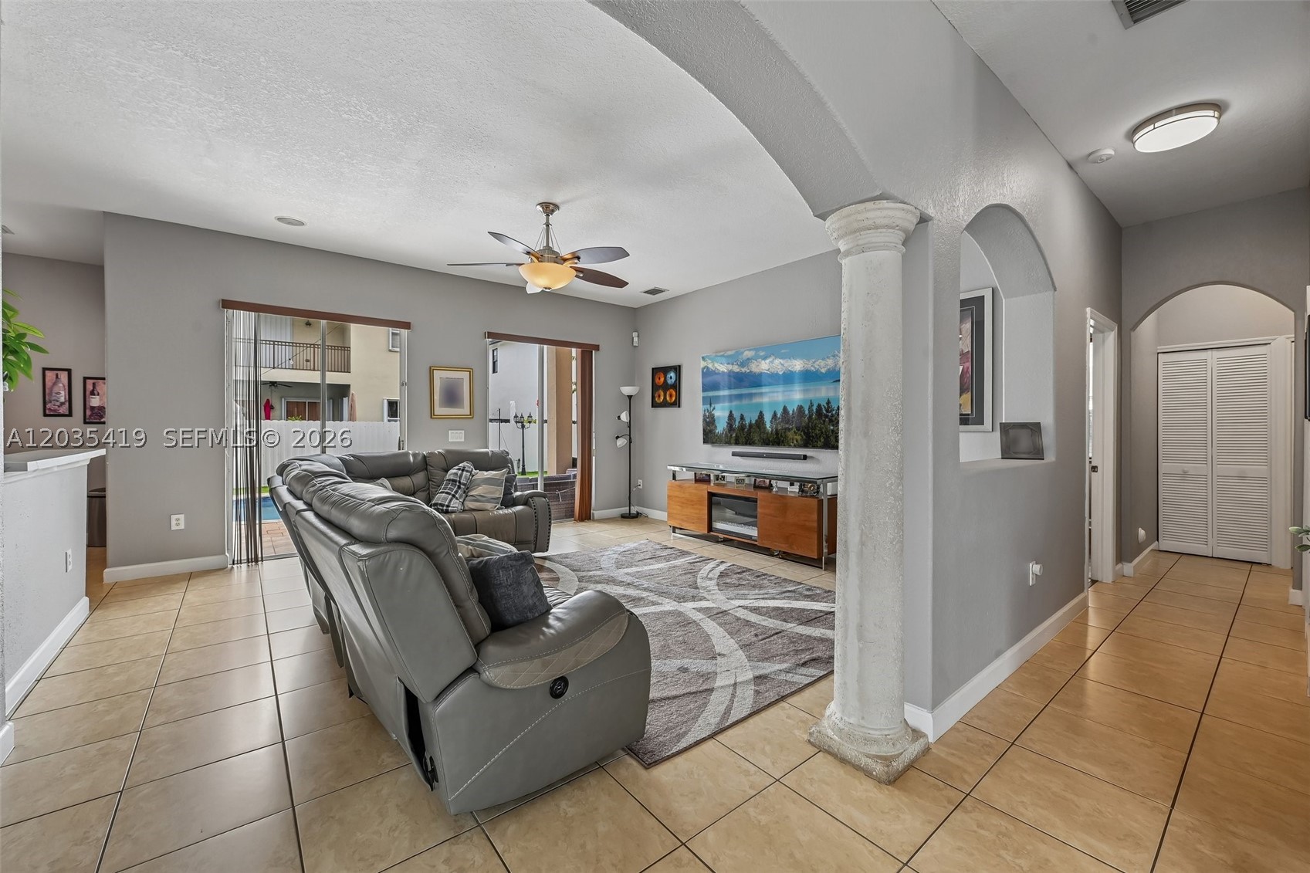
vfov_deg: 81.2
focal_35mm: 14
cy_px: 436
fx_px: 509
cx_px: 655
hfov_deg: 104.3
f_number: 9
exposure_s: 1/80
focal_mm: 14
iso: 320
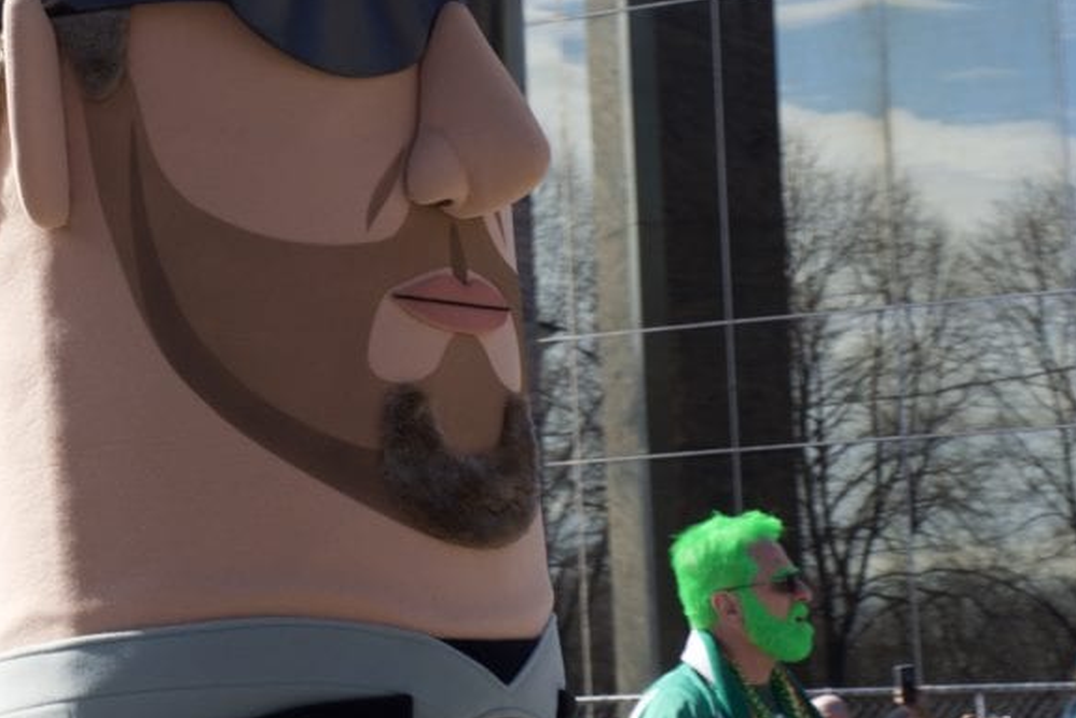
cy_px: 208
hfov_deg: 13.7
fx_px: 4454
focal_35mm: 149
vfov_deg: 9.2
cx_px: 310
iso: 200
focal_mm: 56
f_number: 13
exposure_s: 1/160
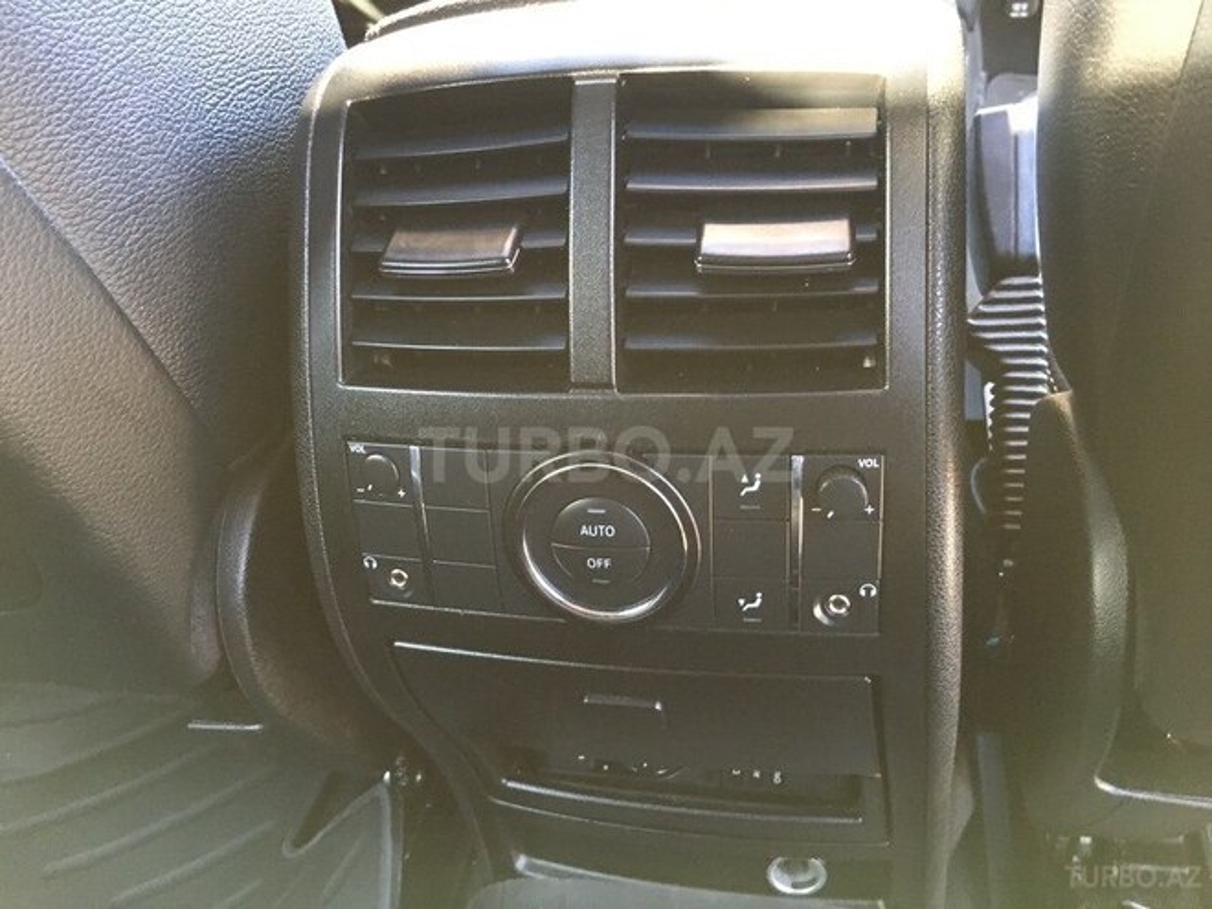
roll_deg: +7.2
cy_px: 454
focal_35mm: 29
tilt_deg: -27.9
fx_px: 1015
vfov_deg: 48.2
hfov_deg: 61.7
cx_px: 606
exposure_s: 1/17
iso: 200
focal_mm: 4.15
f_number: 2.2
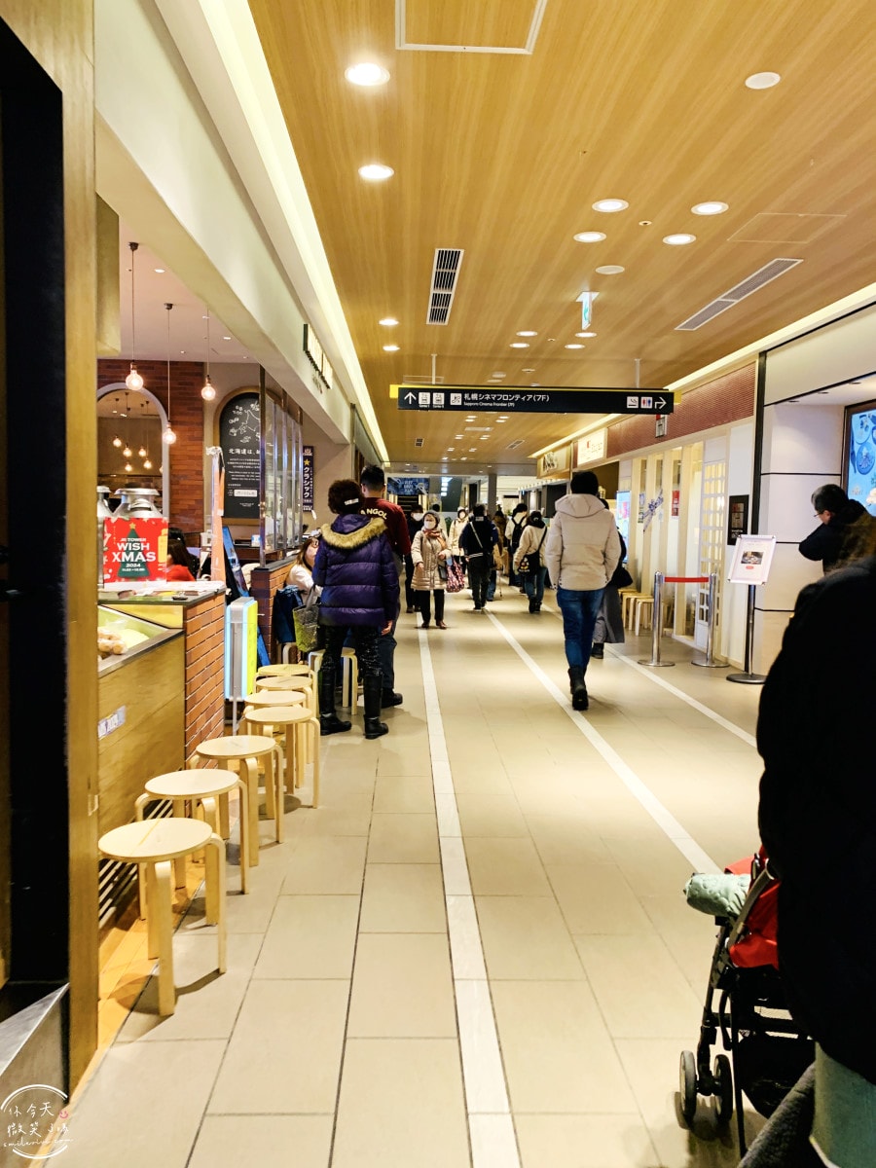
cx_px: 438
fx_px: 877
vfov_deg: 67.3
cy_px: 584
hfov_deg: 53.1
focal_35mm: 26
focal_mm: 4.25
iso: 100
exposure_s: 1/50
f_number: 1.8
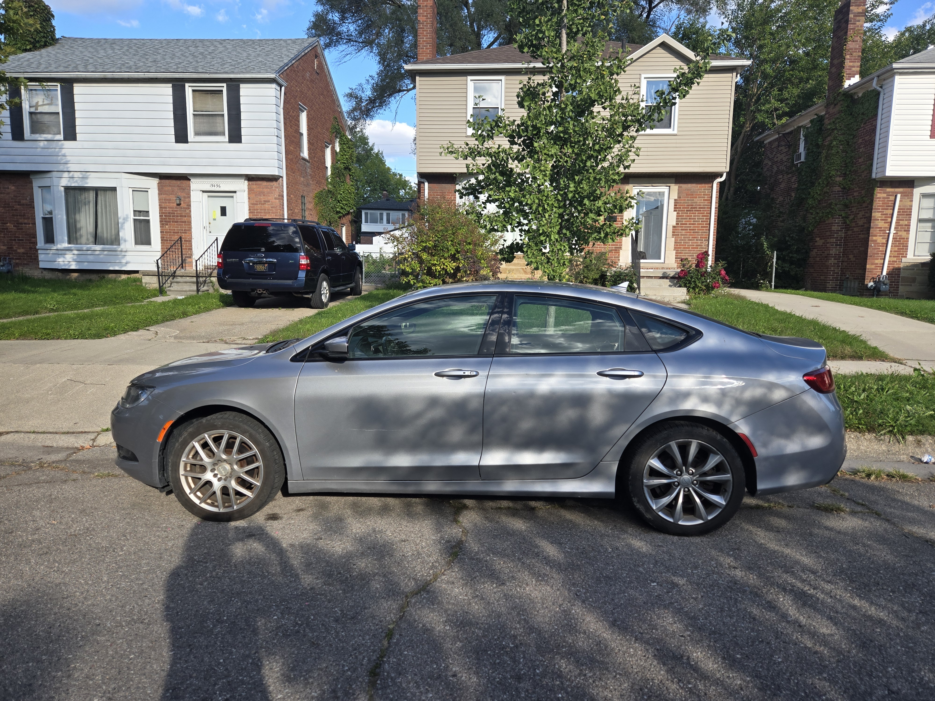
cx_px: 468
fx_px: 621
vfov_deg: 58.9
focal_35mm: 23
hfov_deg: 73.9
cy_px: 350
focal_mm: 5.4
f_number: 1.8
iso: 80
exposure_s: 1/2071
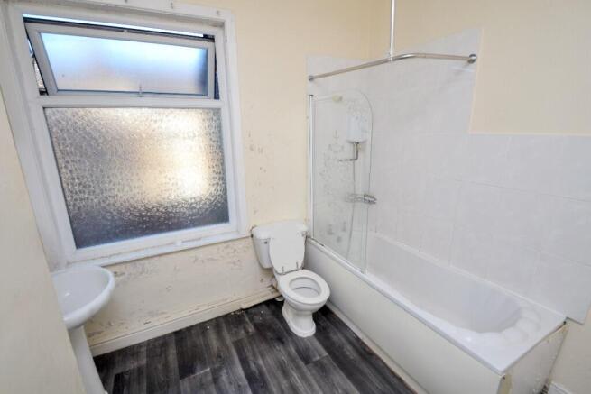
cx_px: 296
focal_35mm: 15
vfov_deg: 77.4
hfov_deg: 100.4
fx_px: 246
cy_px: 197
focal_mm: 10
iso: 400
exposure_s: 1/160
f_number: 6.3
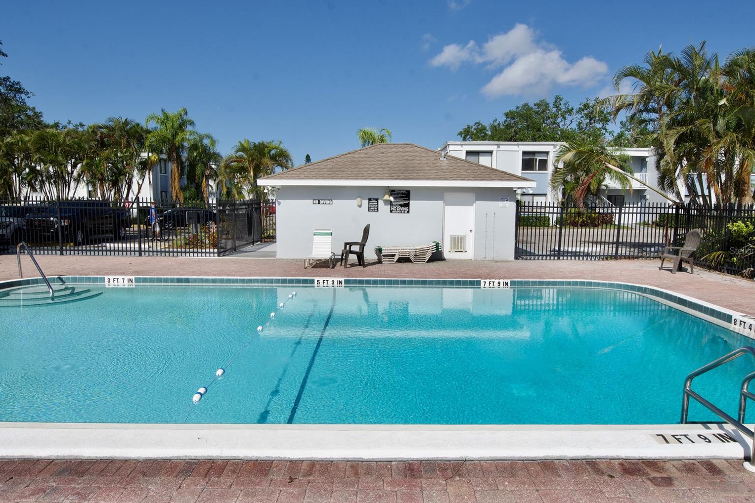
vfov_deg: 57.2
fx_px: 461
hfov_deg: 78.6
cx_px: 378
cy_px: 251
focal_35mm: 22
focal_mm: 14
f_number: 11
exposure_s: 1/250
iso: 100
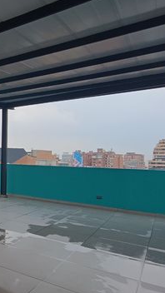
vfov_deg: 59.4
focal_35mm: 33
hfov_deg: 27.6
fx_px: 257
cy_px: 157
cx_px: -65
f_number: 2.2
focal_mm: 1.66
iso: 50
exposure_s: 1/377
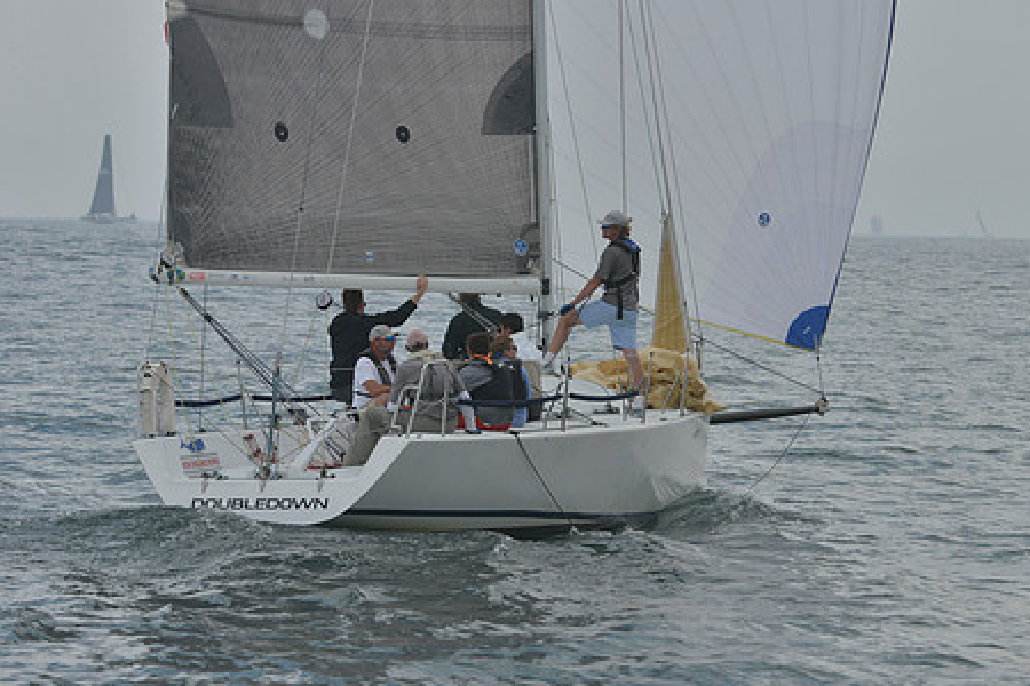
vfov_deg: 5.3
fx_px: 7381
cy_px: 397
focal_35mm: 258
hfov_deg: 8.0
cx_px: 492
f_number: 7.1
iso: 280
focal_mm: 200
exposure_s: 1/800
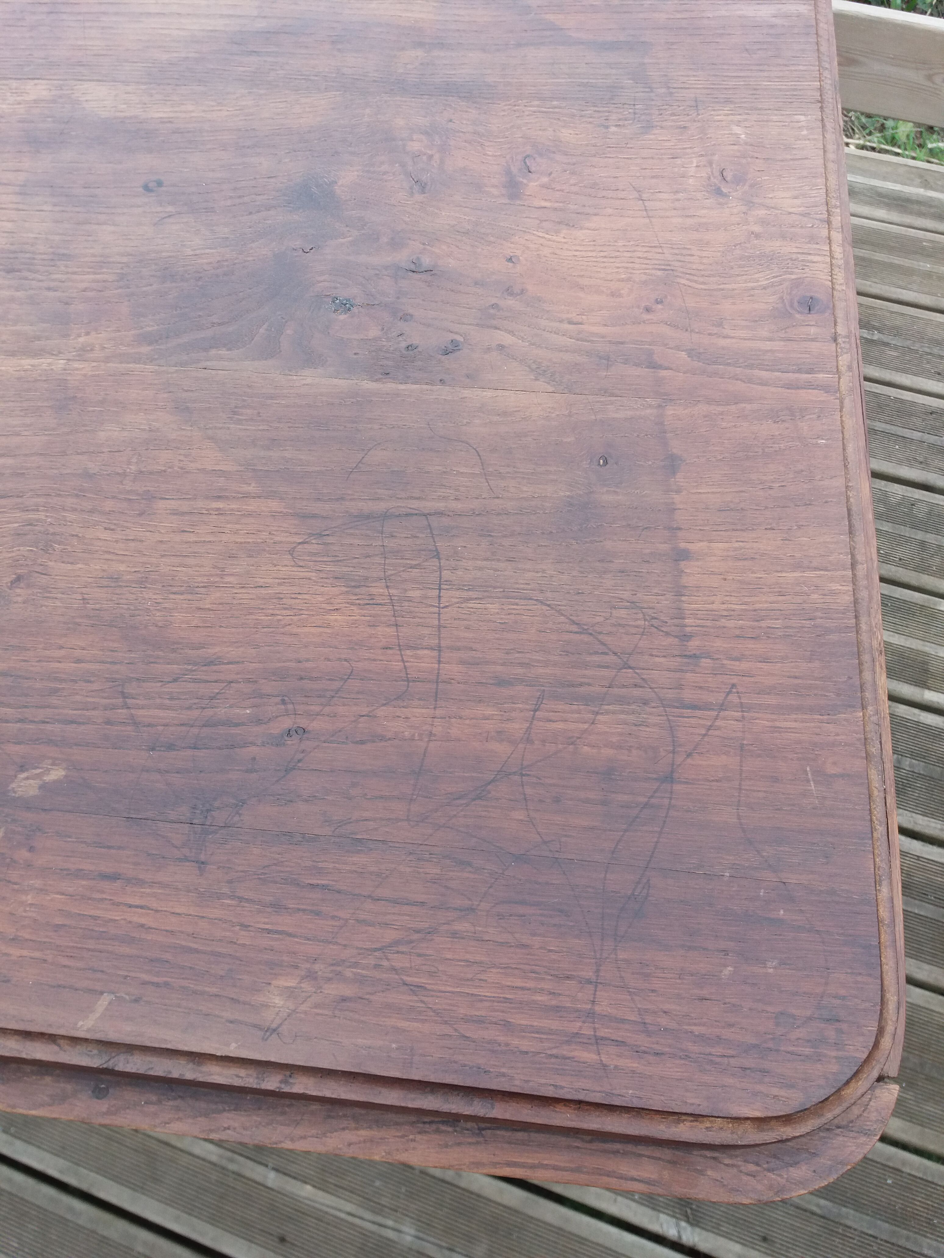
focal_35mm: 28
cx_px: 472
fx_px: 1018
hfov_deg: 49.7
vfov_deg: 63.4
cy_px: 629
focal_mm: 3.7
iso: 64
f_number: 1.9
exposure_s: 1/232
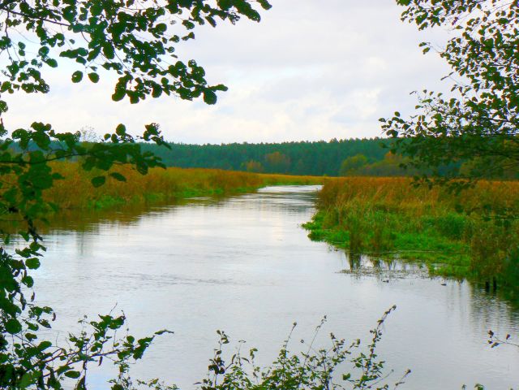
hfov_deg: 24.4
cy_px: 195
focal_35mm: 80
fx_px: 1199
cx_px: 260
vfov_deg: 18.4
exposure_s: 1/160
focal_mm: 13.4
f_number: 5.6
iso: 80
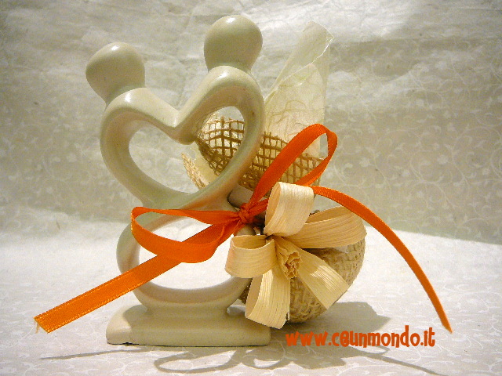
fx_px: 508
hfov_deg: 52.6
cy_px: 188
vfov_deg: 40.7
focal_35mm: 35
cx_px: 251
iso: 200
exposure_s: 1/40
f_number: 2.8
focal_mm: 5.2
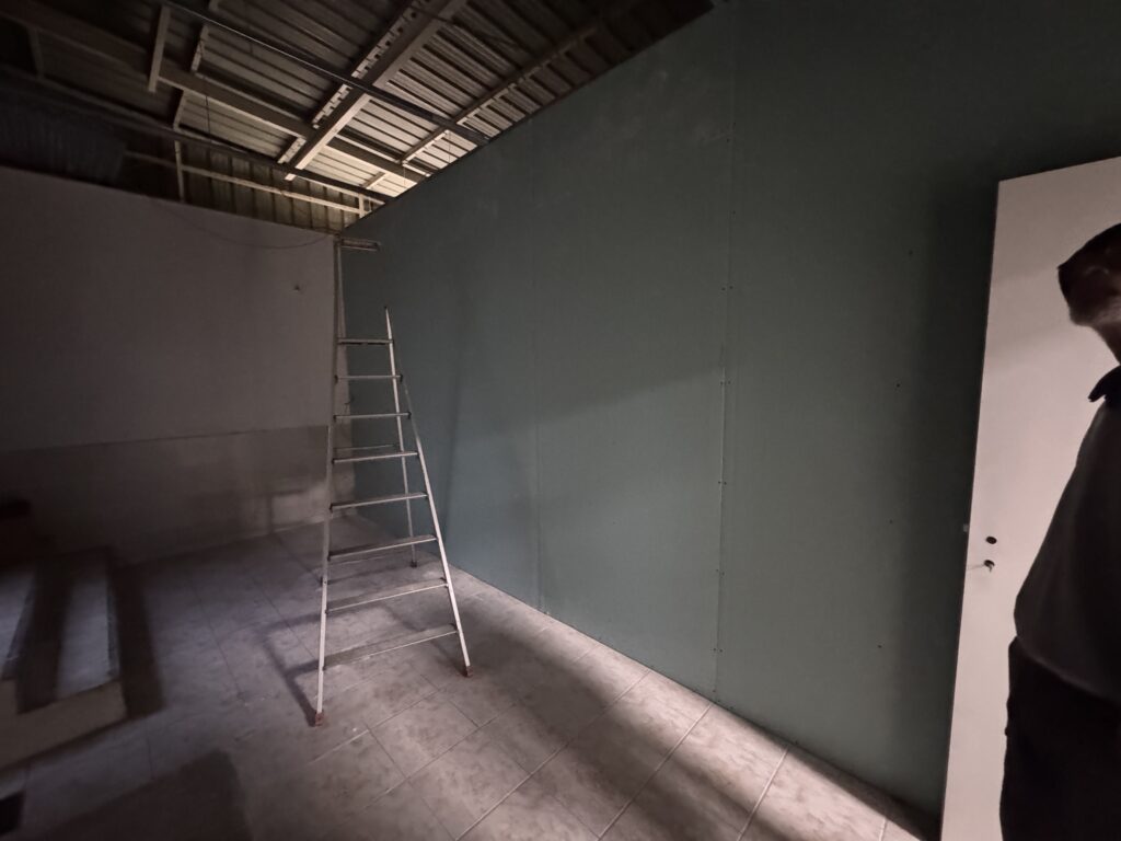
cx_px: 560
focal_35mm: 14
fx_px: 453
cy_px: 420
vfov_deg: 85.7
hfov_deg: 102.1
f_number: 2.2
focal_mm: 2.22
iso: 2500
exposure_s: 1/30
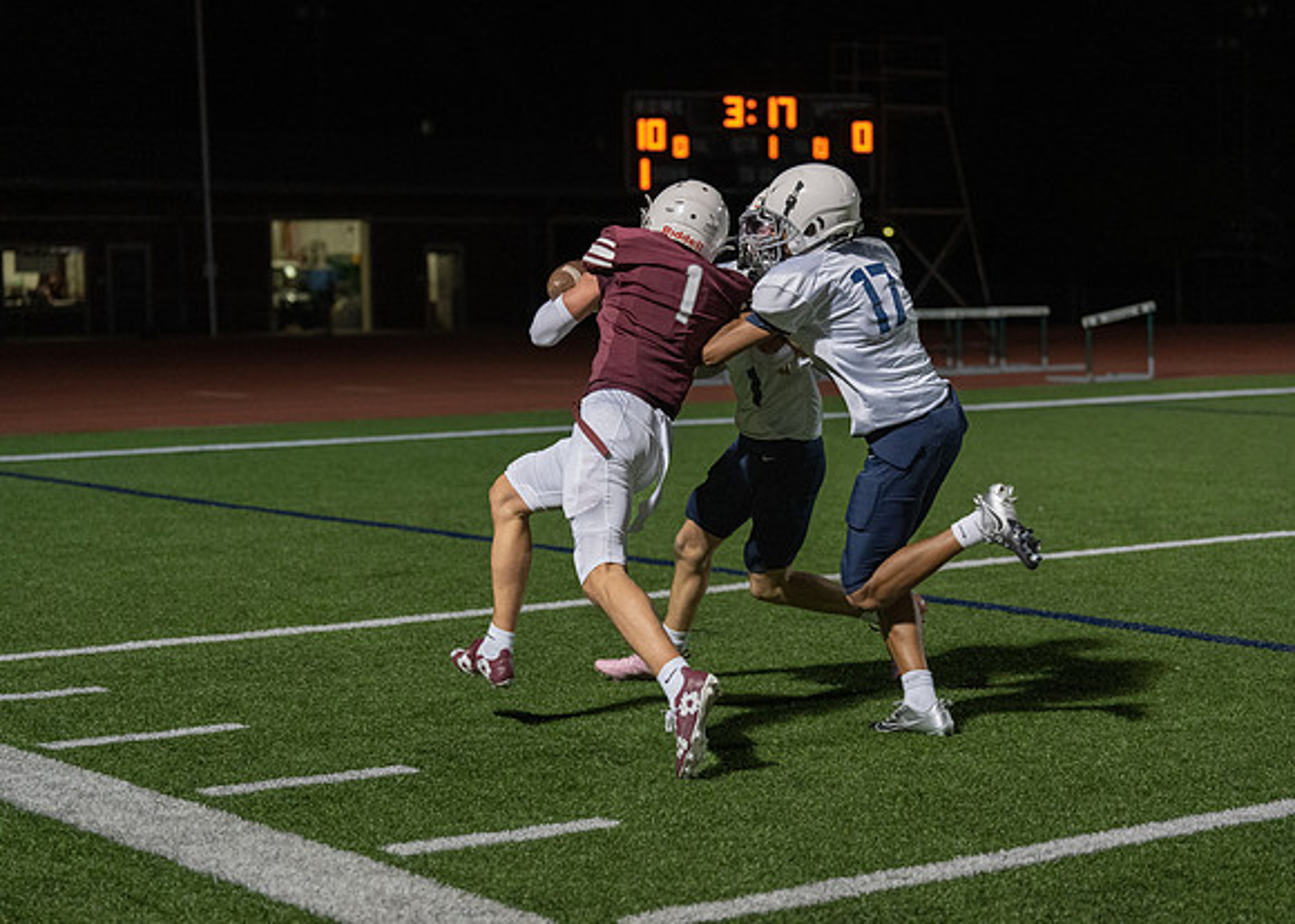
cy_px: 462
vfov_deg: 19.4
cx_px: 648
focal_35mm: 73
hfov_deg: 27.0
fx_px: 2697
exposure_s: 1/1000
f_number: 2.8
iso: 4000
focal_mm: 70
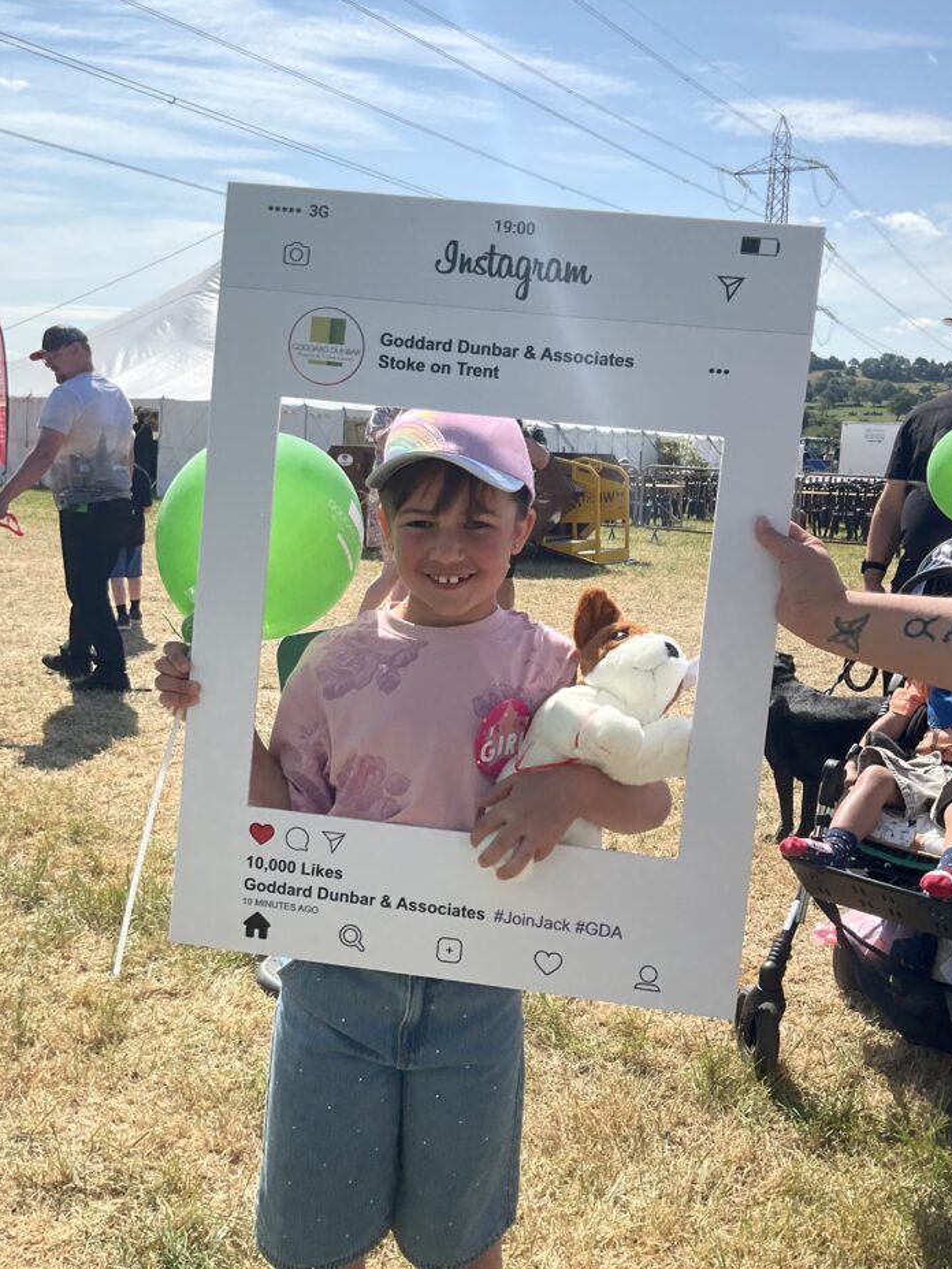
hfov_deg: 44.1
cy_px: 622
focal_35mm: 32
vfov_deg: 56.8
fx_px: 1173
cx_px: 501
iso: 25
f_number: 1.8
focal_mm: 3
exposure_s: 1/2320
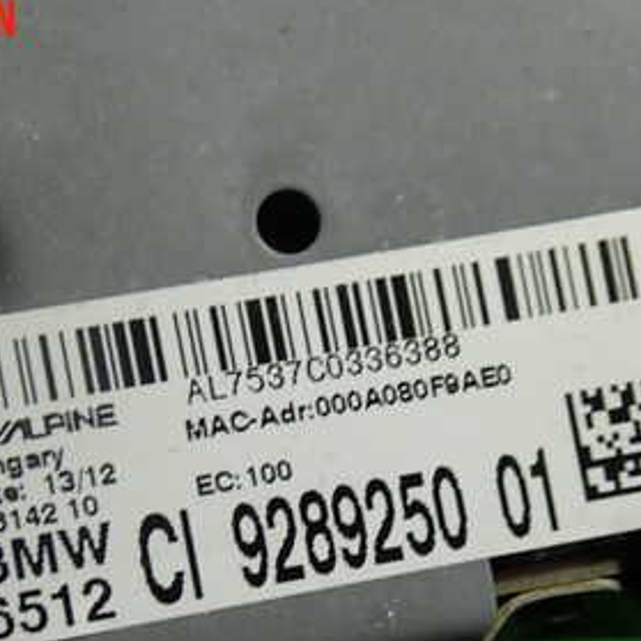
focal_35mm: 57
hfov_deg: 30.0
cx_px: 287
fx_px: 1194
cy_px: 510
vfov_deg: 29.4
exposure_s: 1/60
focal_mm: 5.4
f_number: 2.3
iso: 200
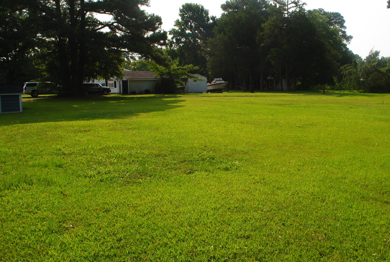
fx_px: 402
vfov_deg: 36.1
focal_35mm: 37
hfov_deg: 51.8
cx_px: 208
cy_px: 134
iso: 200
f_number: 10
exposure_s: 1/250
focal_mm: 22
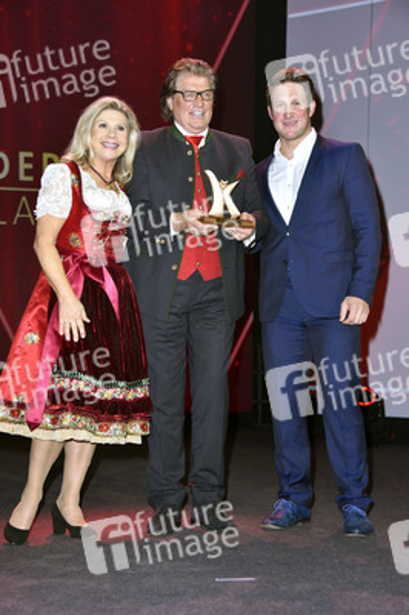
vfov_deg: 32.4
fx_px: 1058
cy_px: 308
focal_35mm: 62
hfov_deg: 21.9
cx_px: 204
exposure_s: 1/100
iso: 800
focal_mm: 62
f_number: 5.6
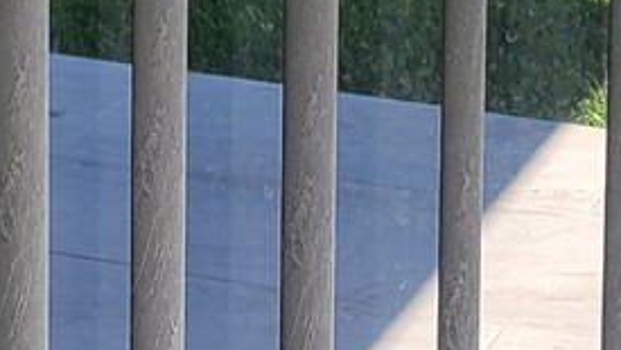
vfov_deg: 5.5
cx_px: 246
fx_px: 3476
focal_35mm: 211
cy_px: -587
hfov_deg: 10.2
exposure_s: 1/1854
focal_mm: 5.4
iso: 40
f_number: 1.8
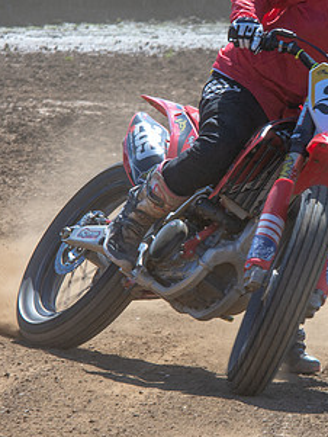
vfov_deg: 2.8
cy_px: 214
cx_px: 313
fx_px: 9090
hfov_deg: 2.1
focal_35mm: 720
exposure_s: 1/200
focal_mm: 200
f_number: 8
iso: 200
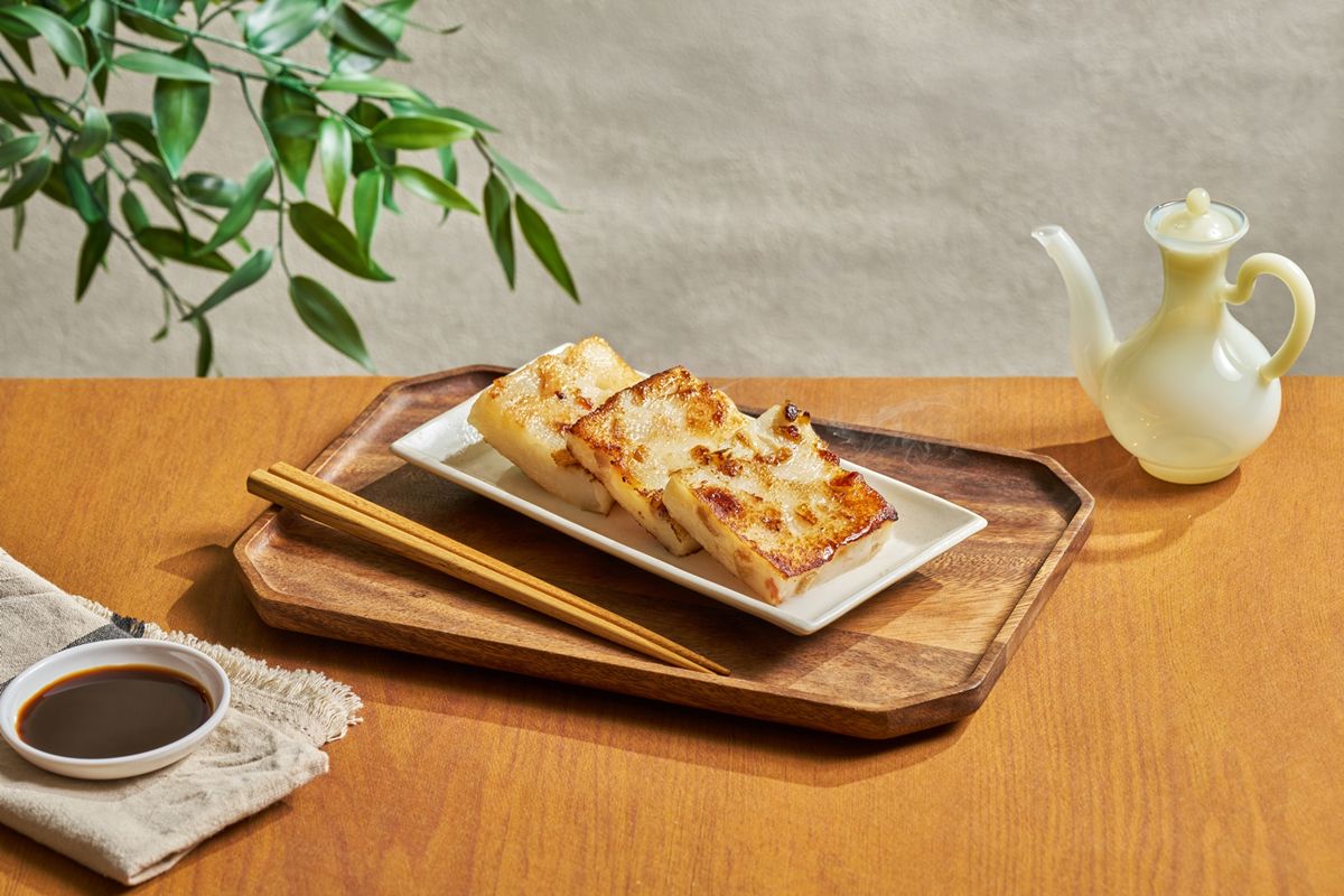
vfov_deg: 11.8
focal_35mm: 116
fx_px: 4330
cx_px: 672
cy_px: 448
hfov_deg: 17.6
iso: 64
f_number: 8
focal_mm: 116
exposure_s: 1/125
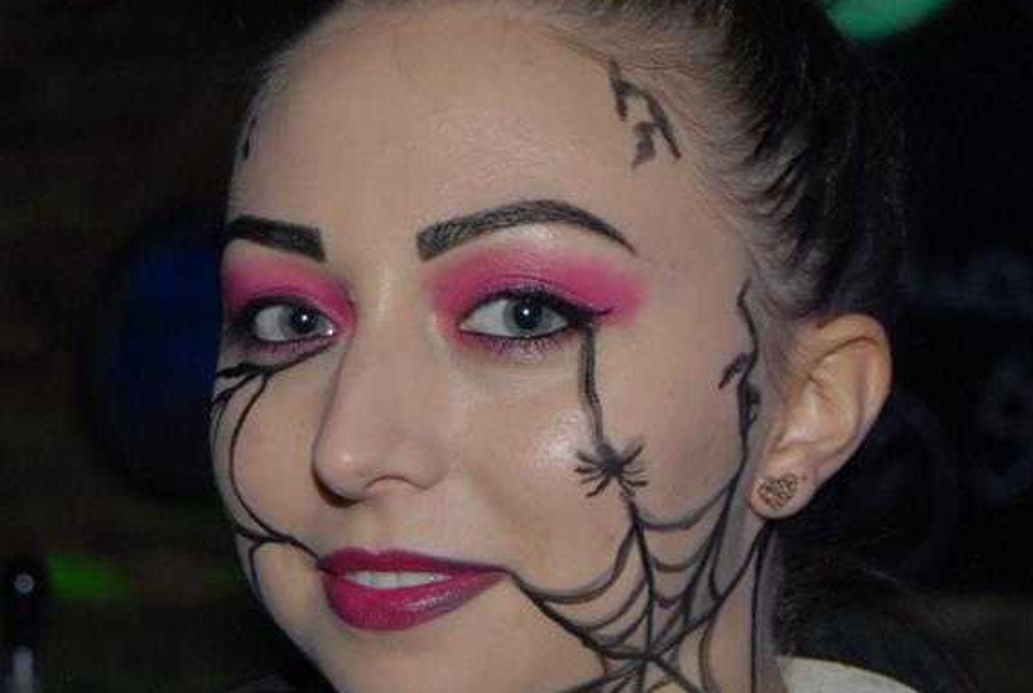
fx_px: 4313
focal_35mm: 150
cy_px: 525
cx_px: 455
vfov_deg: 9.2
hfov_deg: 13.7
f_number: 5.6
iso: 400
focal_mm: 50
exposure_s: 1/5
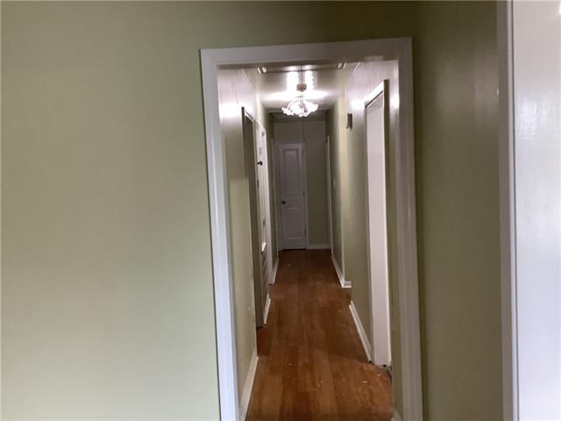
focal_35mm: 31
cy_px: 210
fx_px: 502
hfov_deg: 58.4
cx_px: 280
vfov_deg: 45.4
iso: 320
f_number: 2.4
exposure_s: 1/60
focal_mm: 3.3
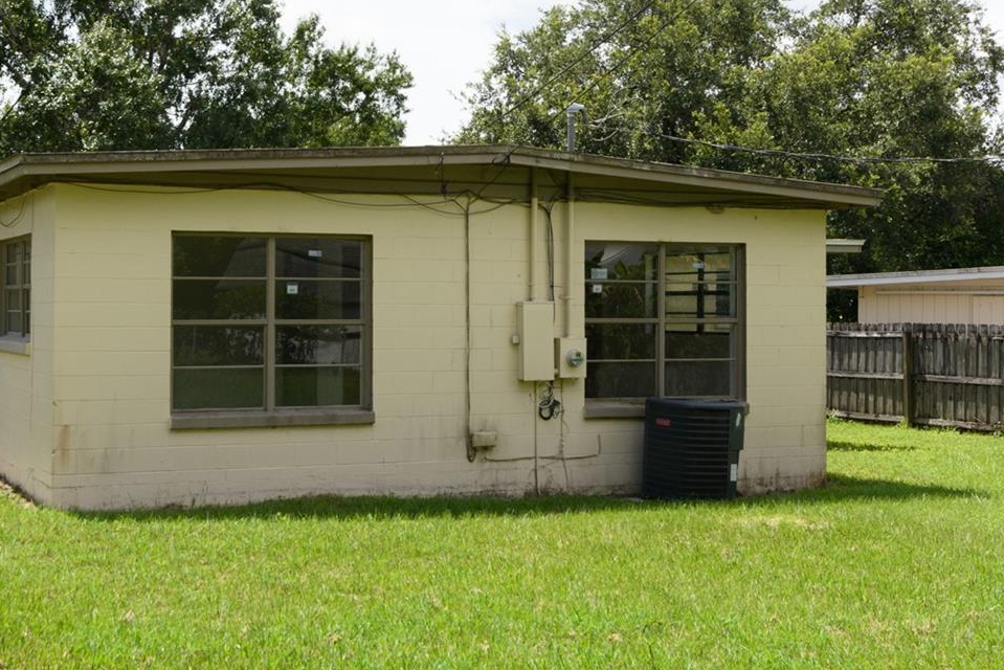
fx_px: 1395
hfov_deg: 39.0
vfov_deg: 27.0
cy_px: 308
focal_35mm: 50
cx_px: 311
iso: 200
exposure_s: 1/250
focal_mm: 20
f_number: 11
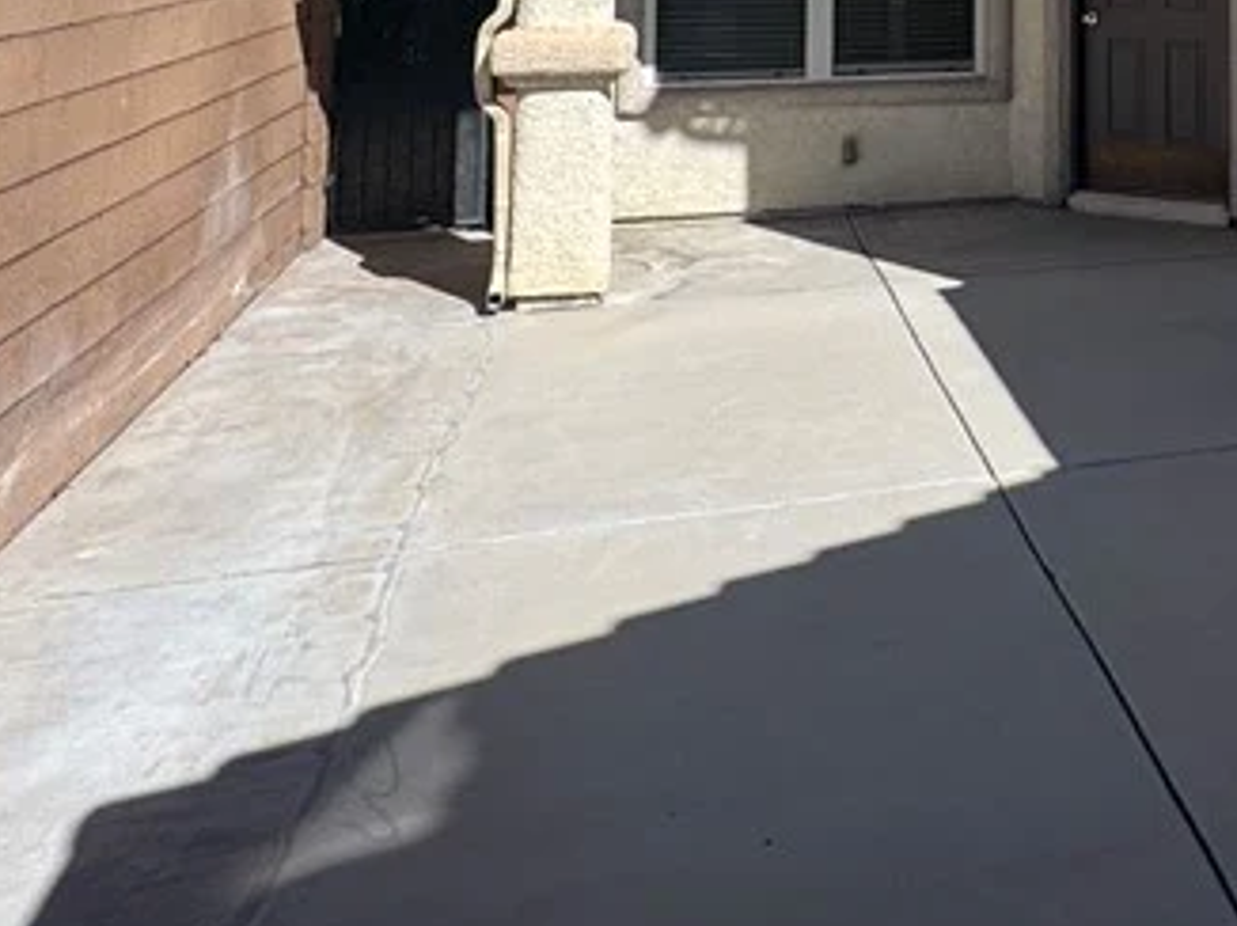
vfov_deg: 27.9
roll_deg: +0.1
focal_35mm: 44
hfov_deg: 39.6
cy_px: -235
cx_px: 1131
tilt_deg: +4.7
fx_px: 1571
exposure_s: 1/2146
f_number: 2.2
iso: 40
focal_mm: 2.22
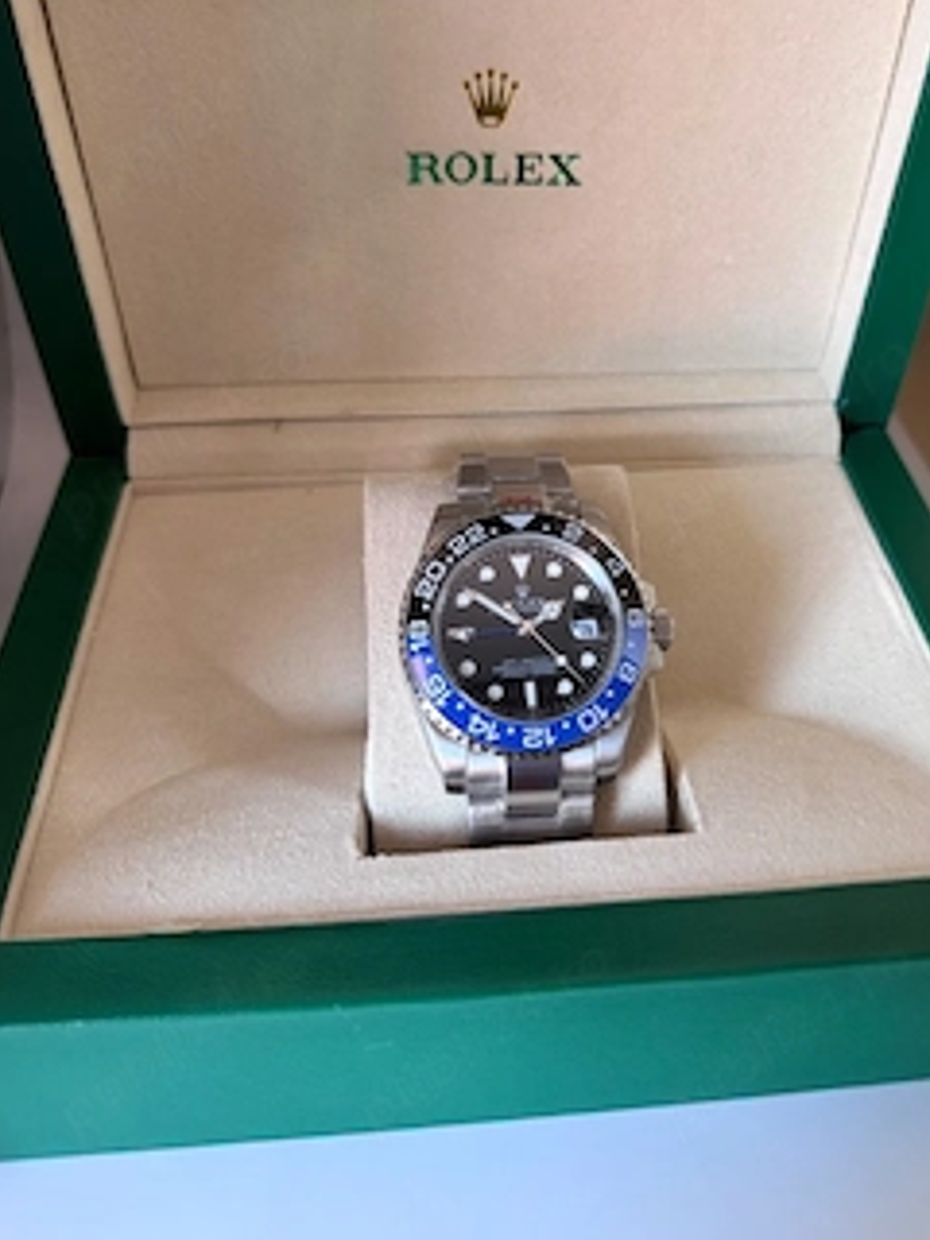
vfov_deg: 59.3
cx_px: 562
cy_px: 480
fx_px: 1075
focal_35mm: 30
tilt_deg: -38.1
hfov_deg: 46.5
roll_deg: -3.0
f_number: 1.78
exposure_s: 1/102
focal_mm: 6.76
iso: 200
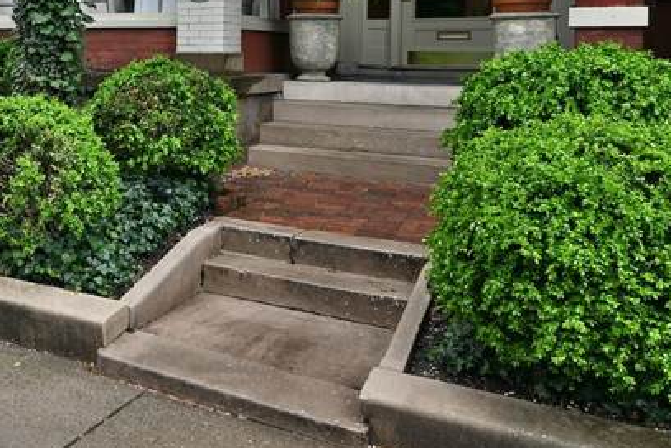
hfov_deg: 39.2
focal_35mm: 44
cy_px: 52
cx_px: -2
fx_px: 821
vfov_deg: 29.4
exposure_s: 1/200
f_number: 5
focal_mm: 14
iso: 400
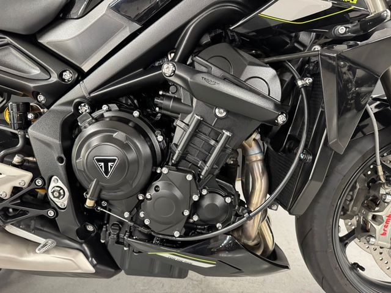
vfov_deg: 56.8
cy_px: 146
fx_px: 271
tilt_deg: -19.7
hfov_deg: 71.6
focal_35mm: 24
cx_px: 196
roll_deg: +3.2
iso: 800
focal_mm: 6.76
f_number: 1.78
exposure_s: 1/57
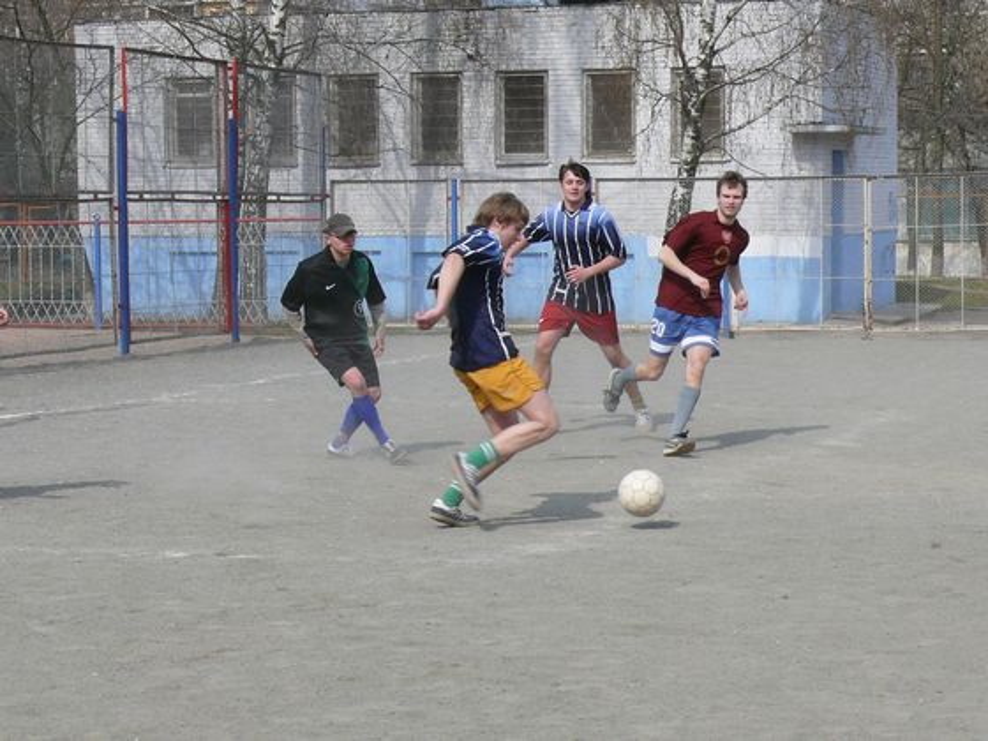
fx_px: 2769
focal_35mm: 97
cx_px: 494
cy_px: 370
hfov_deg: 20.2
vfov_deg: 15.2
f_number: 6.3
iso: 100
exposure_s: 1/400
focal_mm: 13.1
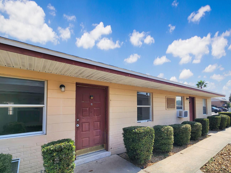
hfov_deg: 93.7
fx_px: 107
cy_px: 104
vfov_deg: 77.2
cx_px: 134
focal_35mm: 16
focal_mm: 2.2
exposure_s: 1/2961
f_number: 2.2
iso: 50
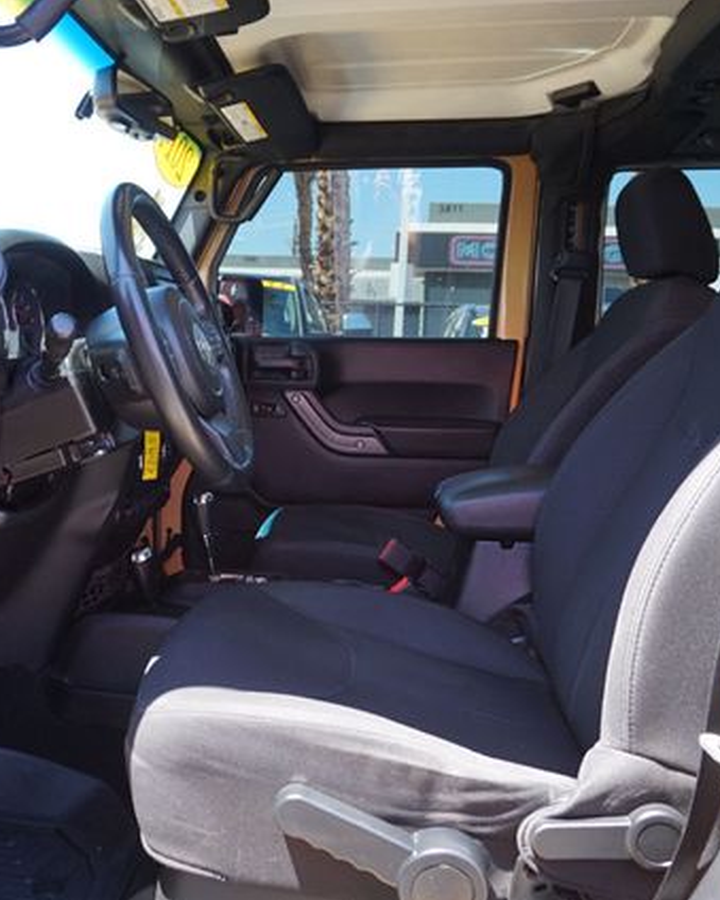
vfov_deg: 52.9
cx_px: 272
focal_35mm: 34
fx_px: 906
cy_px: 450
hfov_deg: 43.0
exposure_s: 1/60
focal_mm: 16
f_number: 4
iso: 100
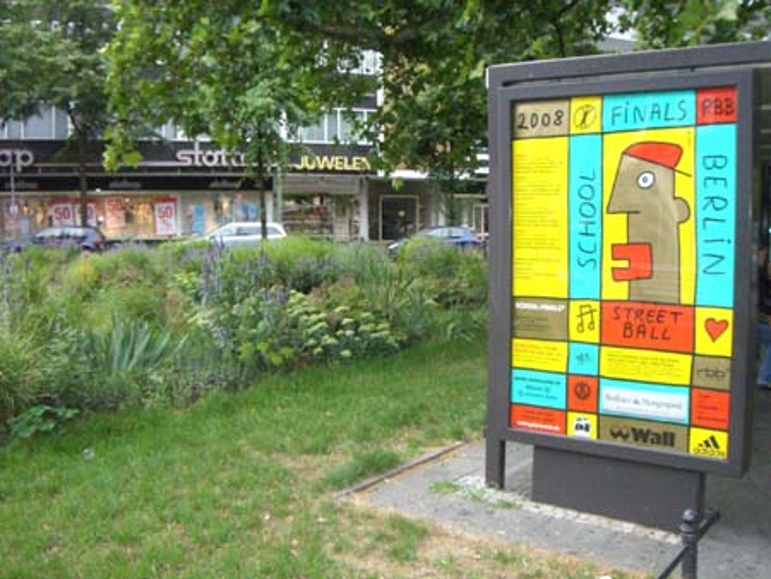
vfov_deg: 37.8
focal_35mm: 38
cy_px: 290
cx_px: 386
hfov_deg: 49.0
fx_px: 847
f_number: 4.3
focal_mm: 6.2
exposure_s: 1/320
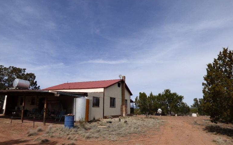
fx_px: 140
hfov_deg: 79.6
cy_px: 87
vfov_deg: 54.7
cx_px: 114
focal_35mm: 22
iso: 100
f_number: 4
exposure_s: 1/2000
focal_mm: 3.58
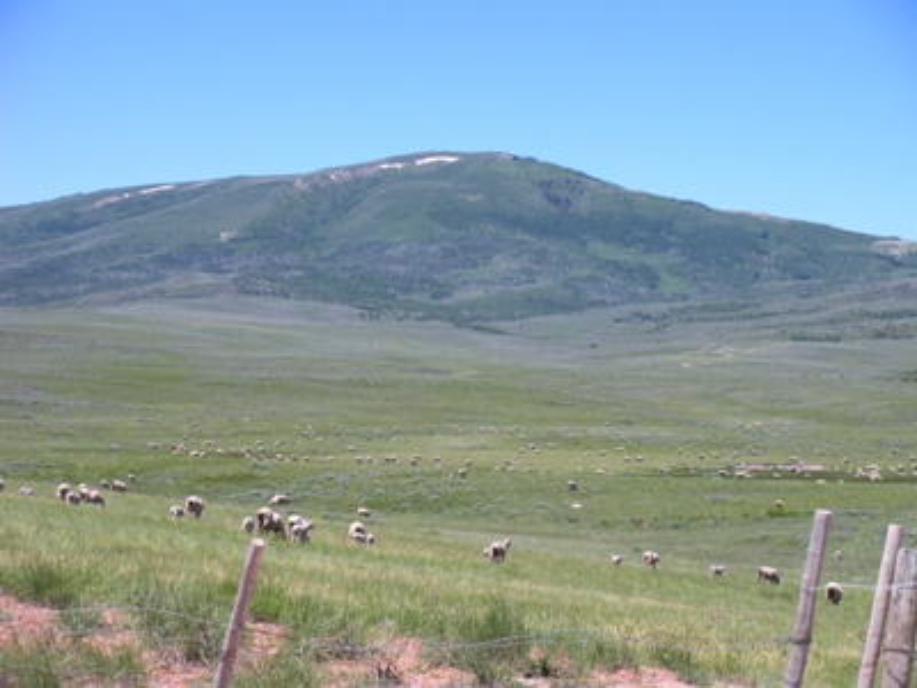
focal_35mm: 100
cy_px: 344
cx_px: 458
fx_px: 2649
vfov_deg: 14.8
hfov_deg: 19.6
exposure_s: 1/220
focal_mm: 17.4
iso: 64
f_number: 5
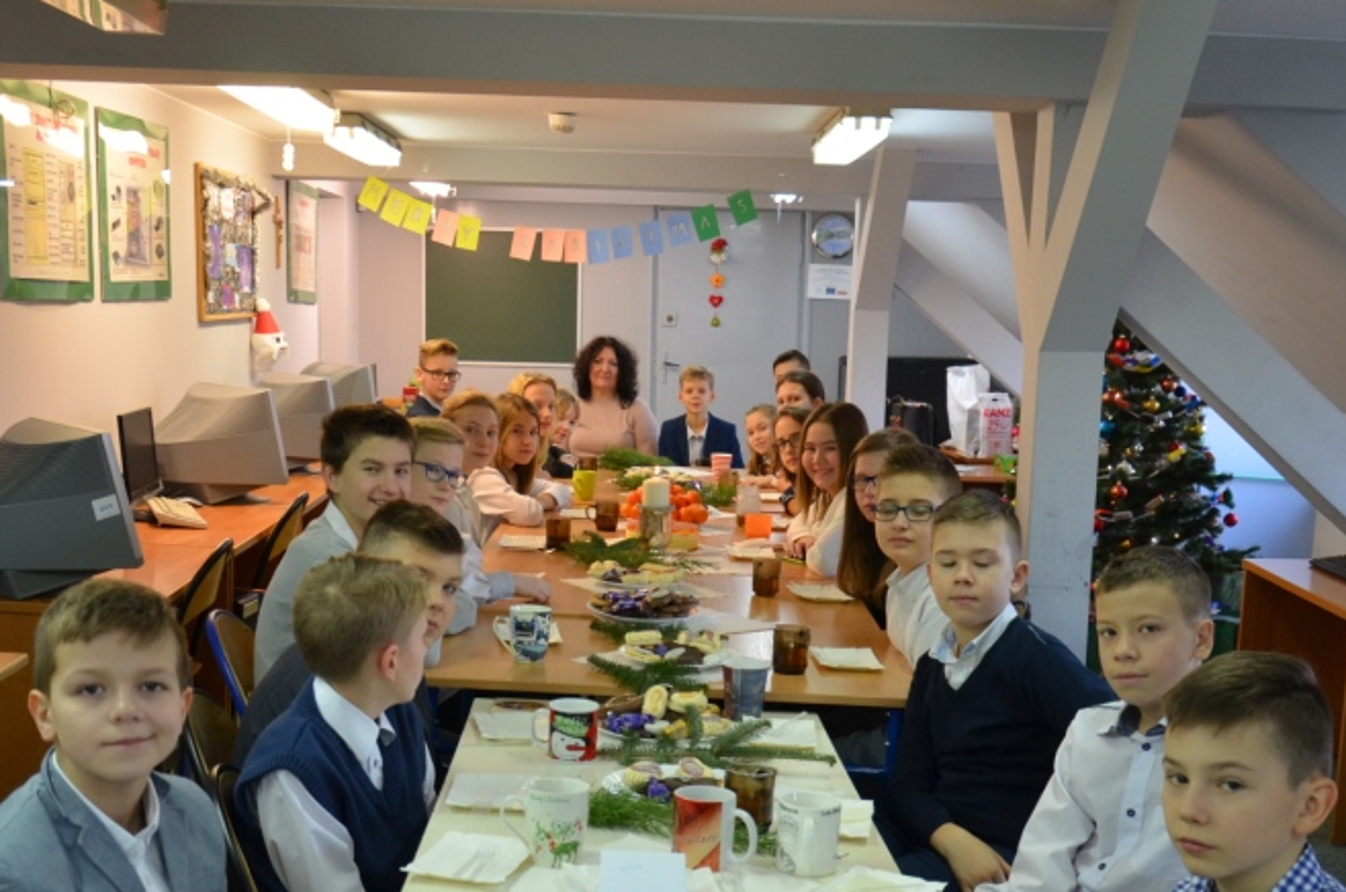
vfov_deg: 31.3
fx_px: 1567
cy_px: 655
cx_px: 616
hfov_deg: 46.4
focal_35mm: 42
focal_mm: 18
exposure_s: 1/60
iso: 560
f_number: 4
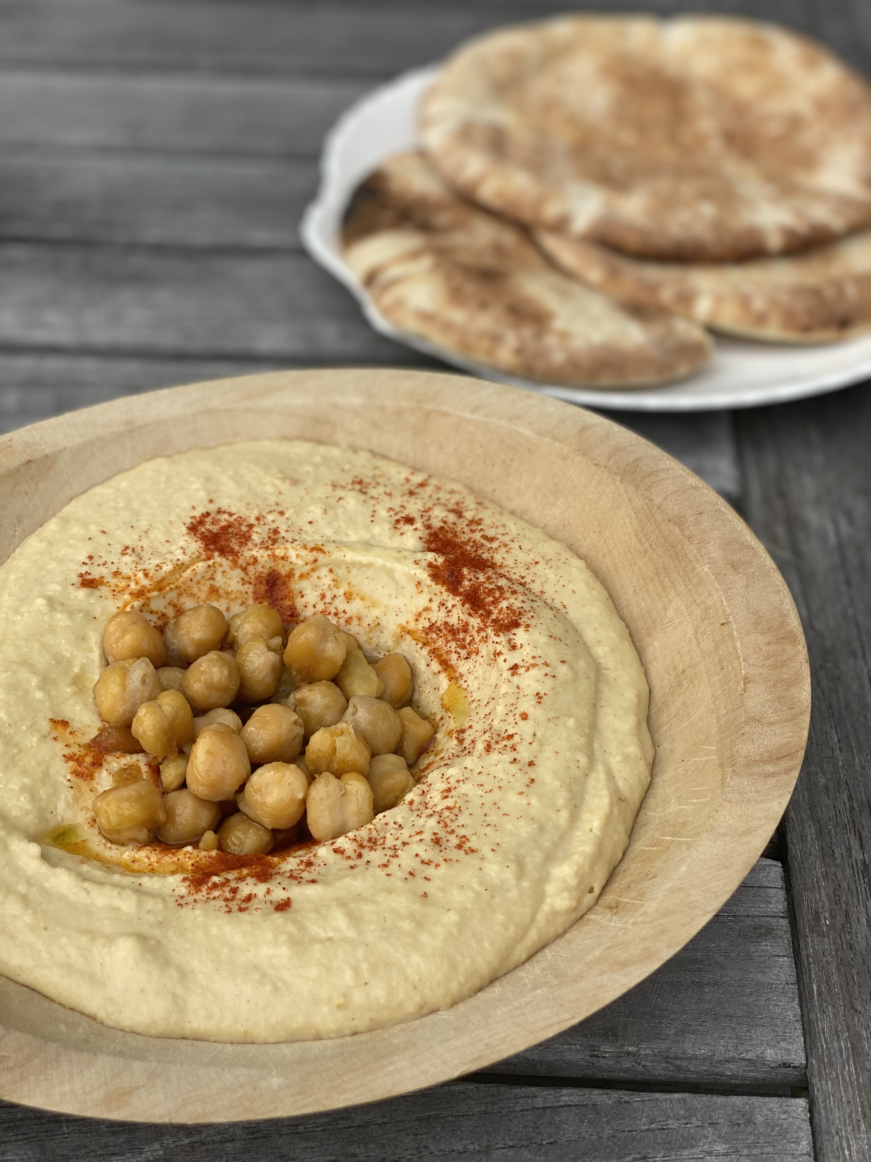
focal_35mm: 52
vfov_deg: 36.8
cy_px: 581
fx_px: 1745
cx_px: 436
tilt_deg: -42.7
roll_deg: -0.5
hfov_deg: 28.0
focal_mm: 6
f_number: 2
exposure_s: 1/1229
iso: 20
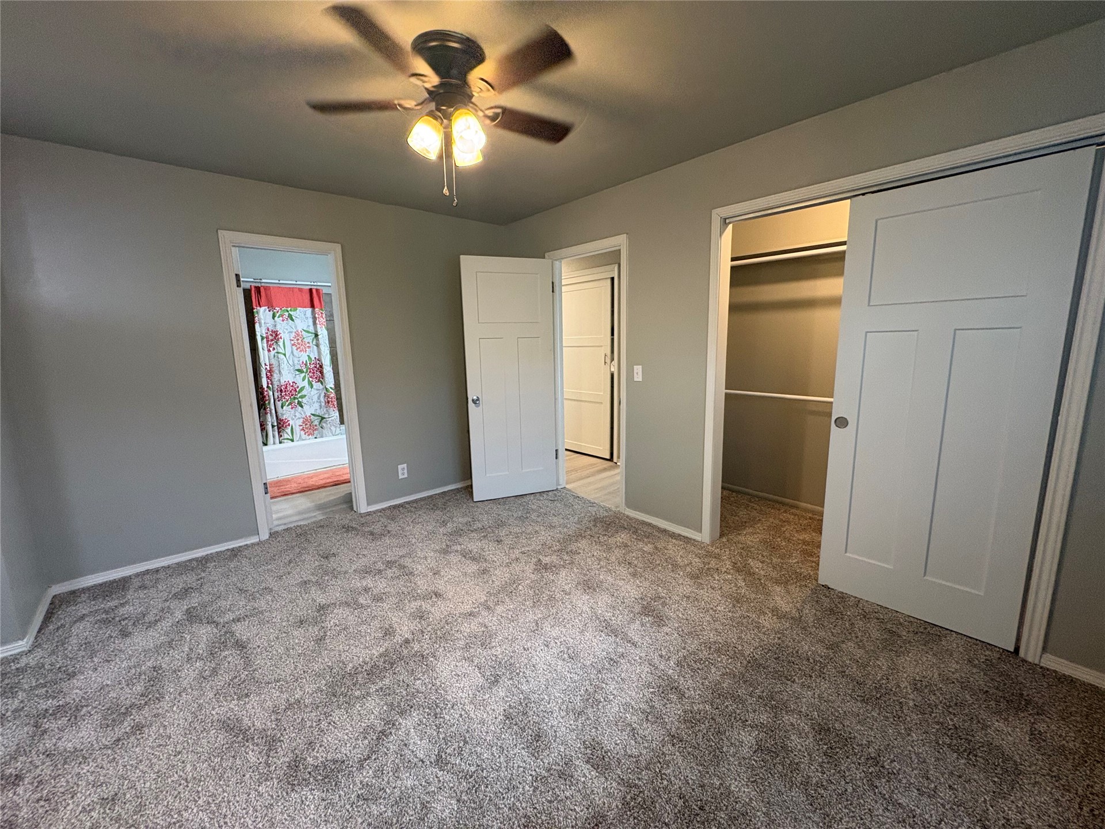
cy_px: 414
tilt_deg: -9.4
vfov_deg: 85.7
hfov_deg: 102.1
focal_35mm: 14
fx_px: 447
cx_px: 552
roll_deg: +1.1
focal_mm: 2.22
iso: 400
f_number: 2.2
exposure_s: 1/60
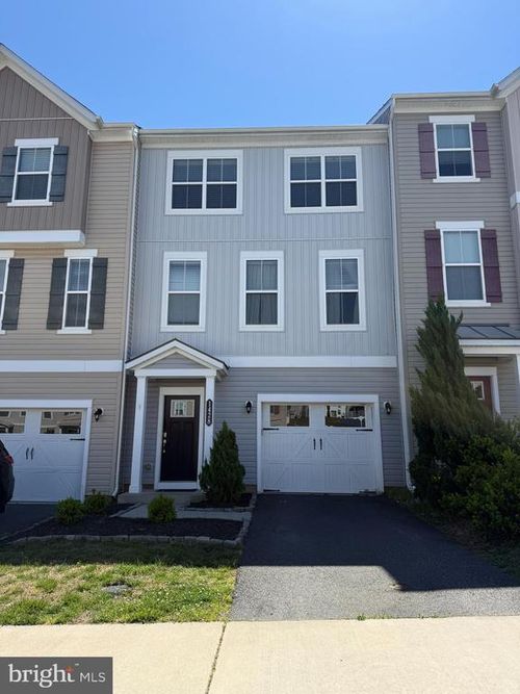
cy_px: 347
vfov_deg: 71.6
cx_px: 260
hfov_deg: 56.8
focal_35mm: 24
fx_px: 481
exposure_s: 1/3584
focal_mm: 6.76
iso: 80
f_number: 1.78
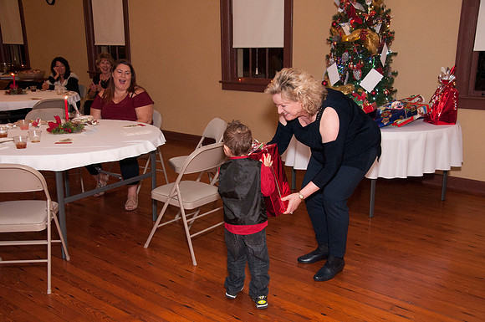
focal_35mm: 39
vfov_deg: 34.1
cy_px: 161
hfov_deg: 49.6
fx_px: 525
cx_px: 242
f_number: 5.6
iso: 800
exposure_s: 1/80
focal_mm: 26
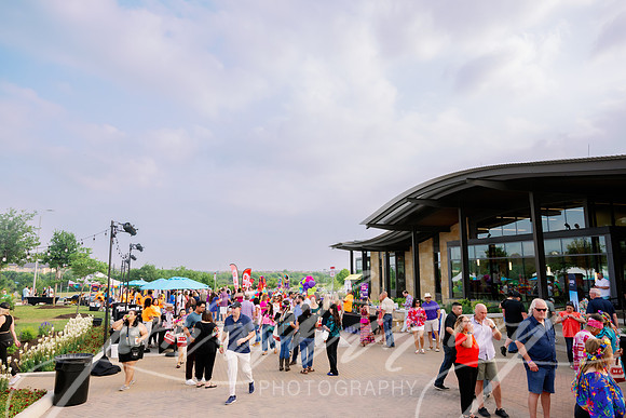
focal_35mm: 24
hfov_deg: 73.7
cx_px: 313
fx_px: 417
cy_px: 209
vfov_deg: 53.2
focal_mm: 24
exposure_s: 1/1000
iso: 800
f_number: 5.6
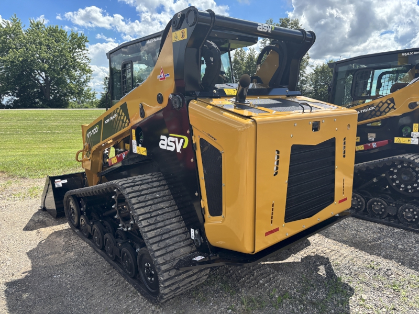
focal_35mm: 26
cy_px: 157
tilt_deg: -6.5
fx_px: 315
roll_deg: +1.0
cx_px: 210
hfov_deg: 67.3
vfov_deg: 53.1
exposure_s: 1/2024
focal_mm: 5.96
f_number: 1.6
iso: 50
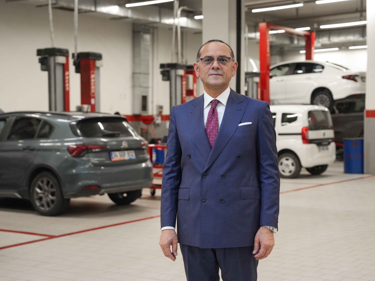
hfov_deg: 31.7
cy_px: 141
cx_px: 199
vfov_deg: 24.0
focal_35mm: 61
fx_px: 661
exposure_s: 1/200
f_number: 4
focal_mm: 56
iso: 2000
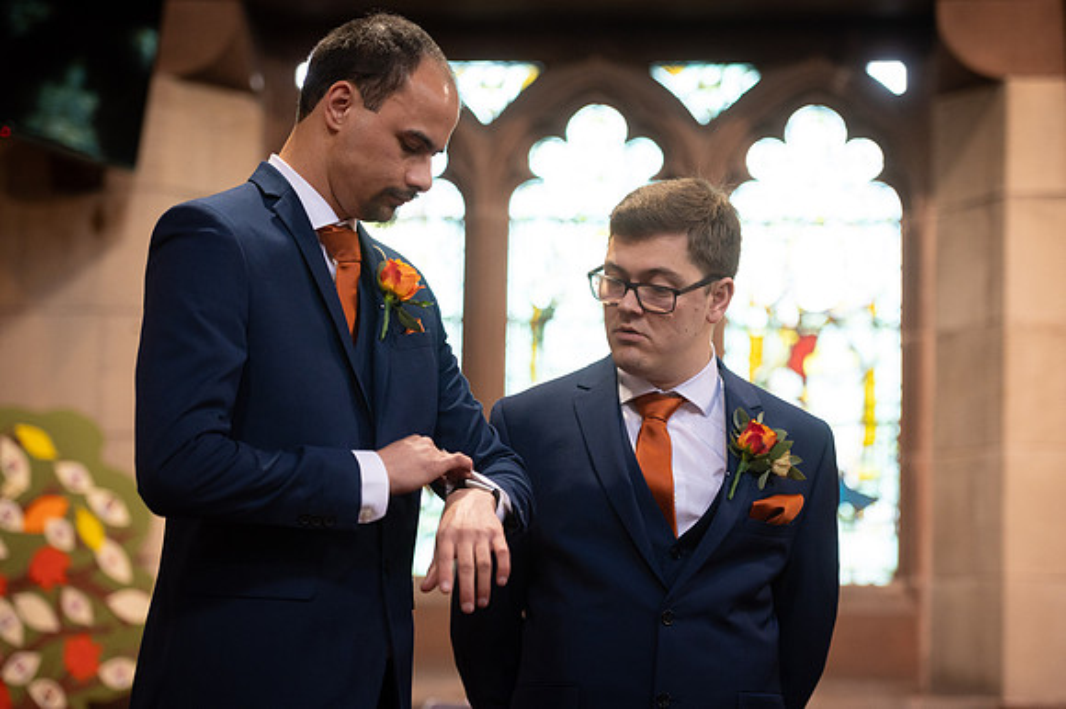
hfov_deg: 18.6
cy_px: 354
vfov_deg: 12.4
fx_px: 3255
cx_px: 533
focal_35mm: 110
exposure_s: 1/160
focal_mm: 110
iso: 1600
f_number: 2.8
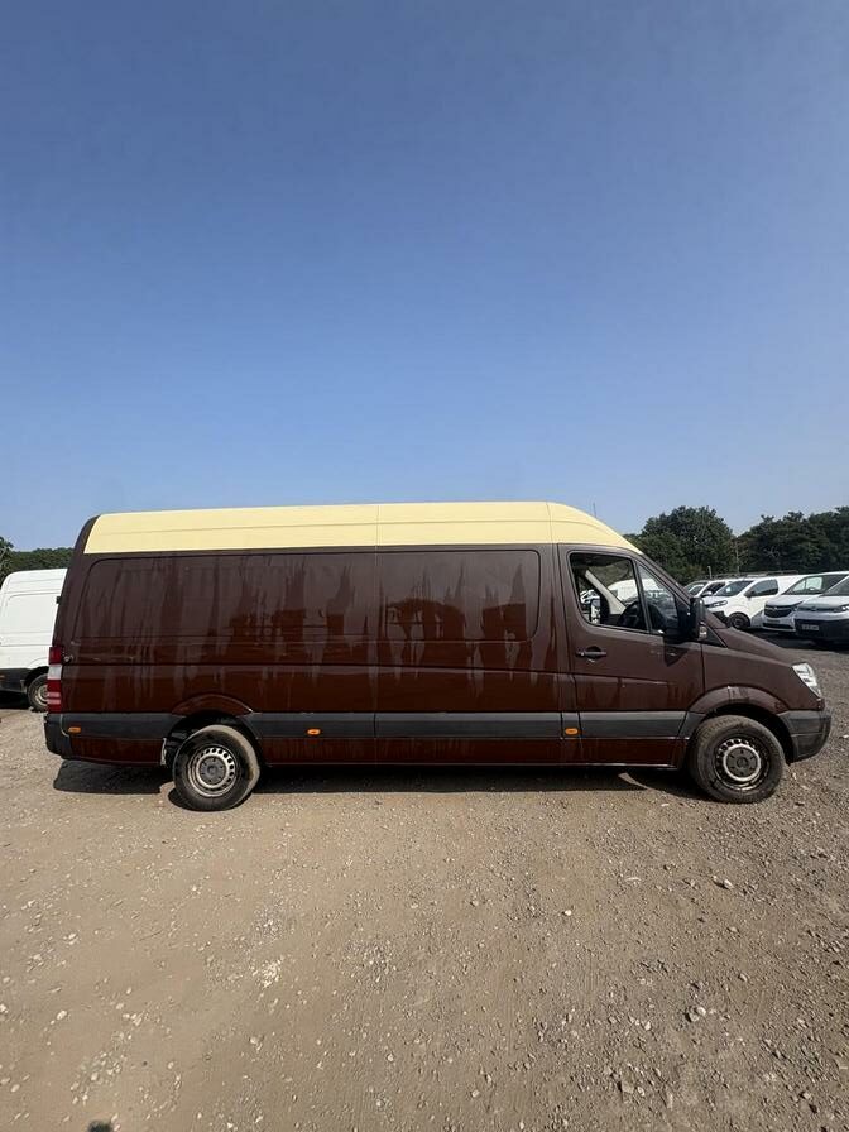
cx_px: 424
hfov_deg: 85.7
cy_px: 566
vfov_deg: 102.1
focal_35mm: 14
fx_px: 458
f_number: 2.2
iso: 40
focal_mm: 2.22
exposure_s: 1/1880
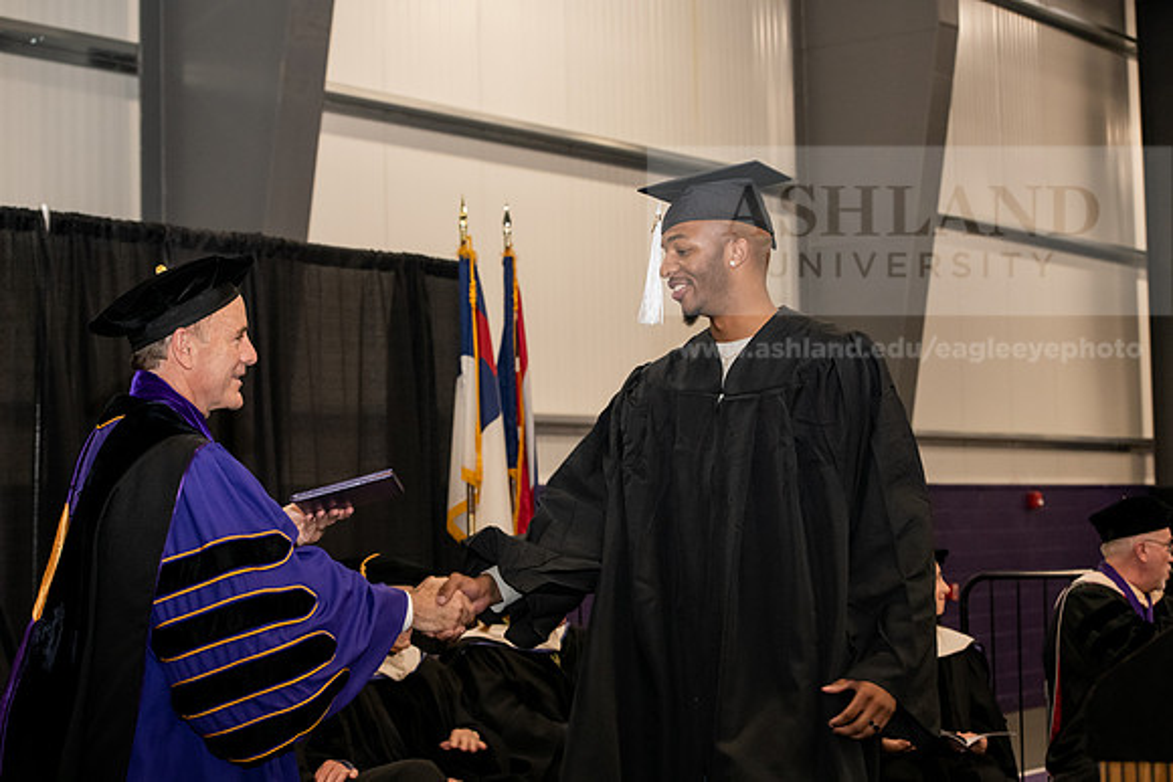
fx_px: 2281
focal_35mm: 70
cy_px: 391
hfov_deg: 28.8
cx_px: 586
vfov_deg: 19.5
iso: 2500
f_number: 5.6
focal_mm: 70
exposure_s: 1/200
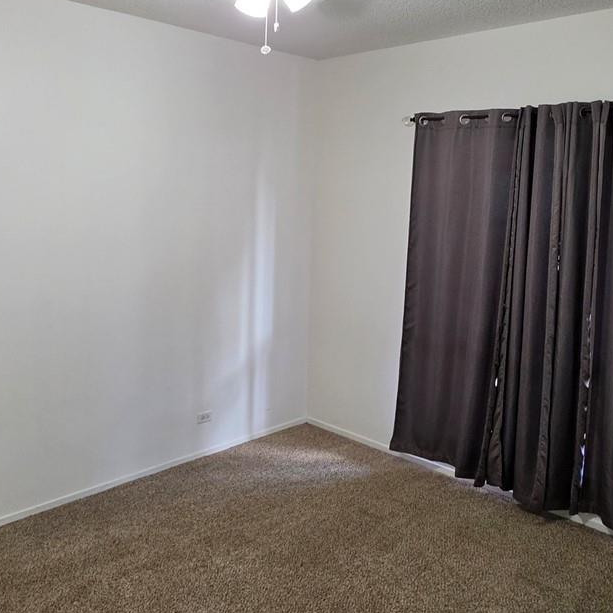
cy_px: 256
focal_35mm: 30
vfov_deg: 53.8
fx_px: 601
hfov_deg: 53.8
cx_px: 258
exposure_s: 1/120
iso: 250
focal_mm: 2.2
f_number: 1.9
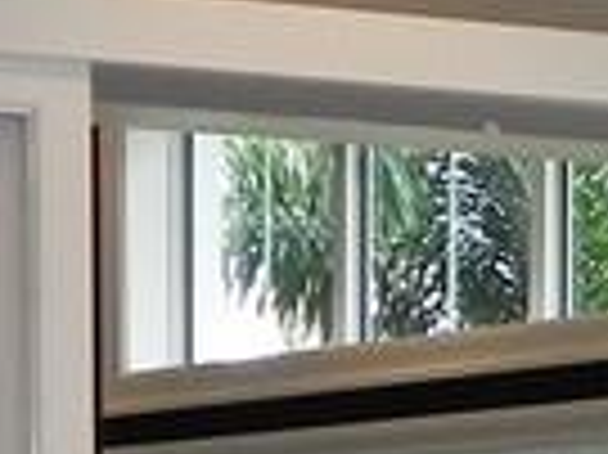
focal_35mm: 281
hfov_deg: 6.8
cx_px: 1293
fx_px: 4931
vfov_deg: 5.2
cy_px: 827
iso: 160
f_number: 3.5
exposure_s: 1/95.4
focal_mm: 6.6
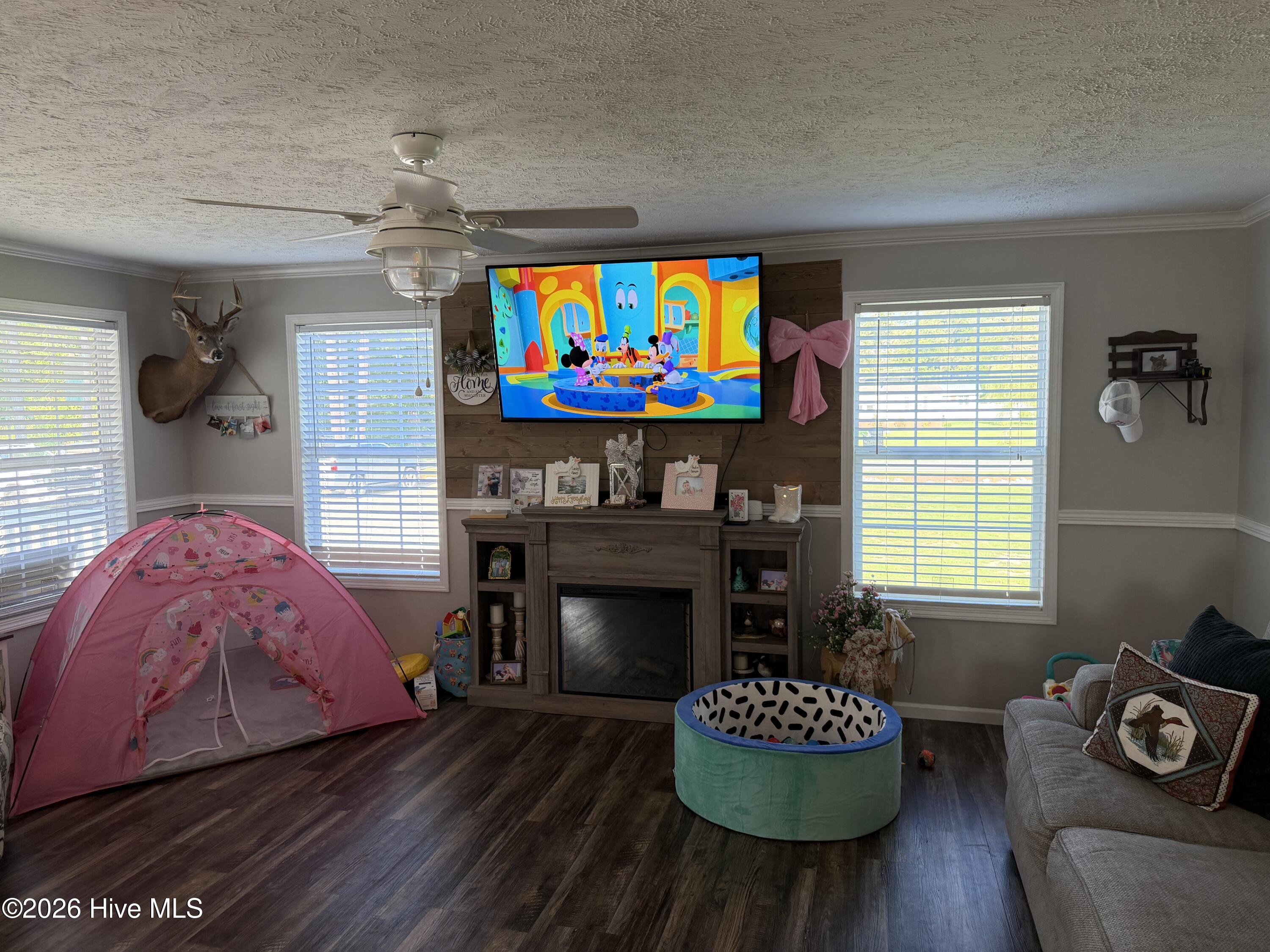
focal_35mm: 24
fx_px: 881
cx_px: 635
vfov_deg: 56.8
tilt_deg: -4.3
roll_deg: +1.2
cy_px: 476
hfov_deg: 71.6
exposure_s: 1/124
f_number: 1.78
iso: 200
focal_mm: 6.76
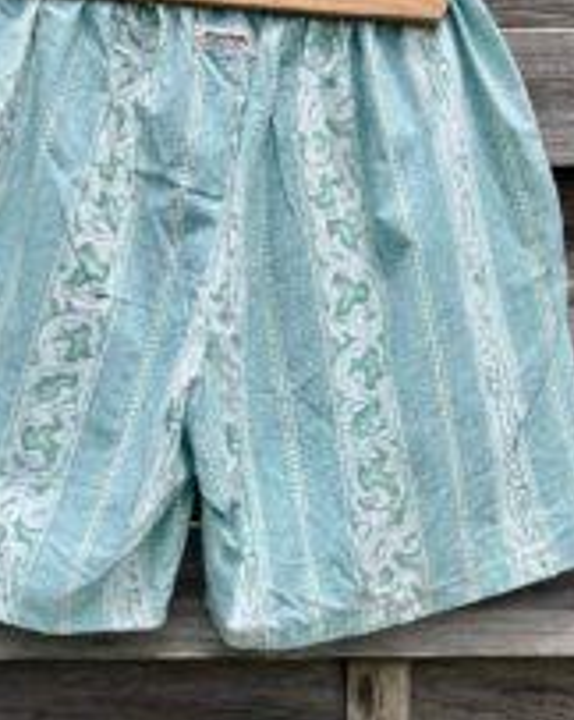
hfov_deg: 29.8
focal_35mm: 50
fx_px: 1063
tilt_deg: -4.3
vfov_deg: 37.2
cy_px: 273
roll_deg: -1.0
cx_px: 159
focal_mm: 5.1
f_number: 1.6
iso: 50
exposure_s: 1/3623
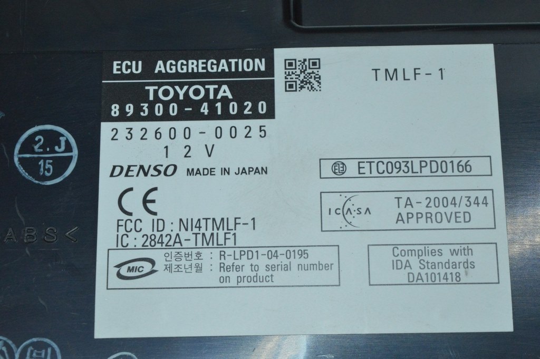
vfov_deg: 16.5
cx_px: 270
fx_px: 1236
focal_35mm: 82
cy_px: 180
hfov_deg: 24.6
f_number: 16
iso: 3200
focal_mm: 55
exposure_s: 1/200
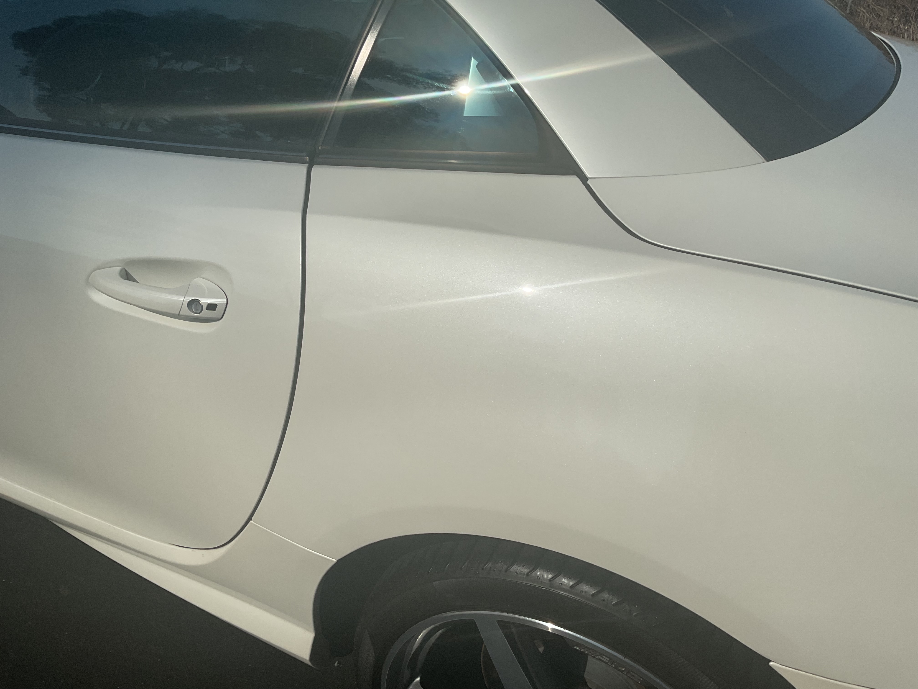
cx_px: 459
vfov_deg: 48.2
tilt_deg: -32.2
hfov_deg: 61.7
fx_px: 769
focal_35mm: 29
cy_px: 344
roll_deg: -4.3
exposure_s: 1/10204
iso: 16
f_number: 1.8
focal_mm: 3
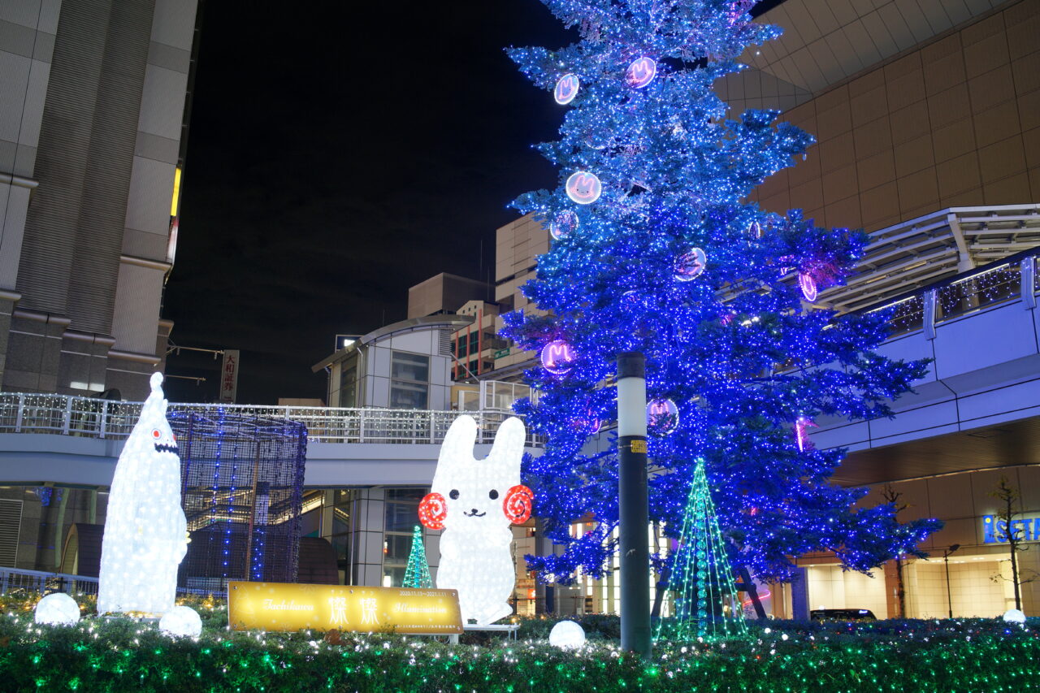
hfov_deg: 54.4
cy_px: 346
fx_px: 1011
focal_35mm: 35
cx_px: 520
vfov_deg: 37.8
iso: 200
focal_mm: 35
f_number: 4
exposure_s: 1/10
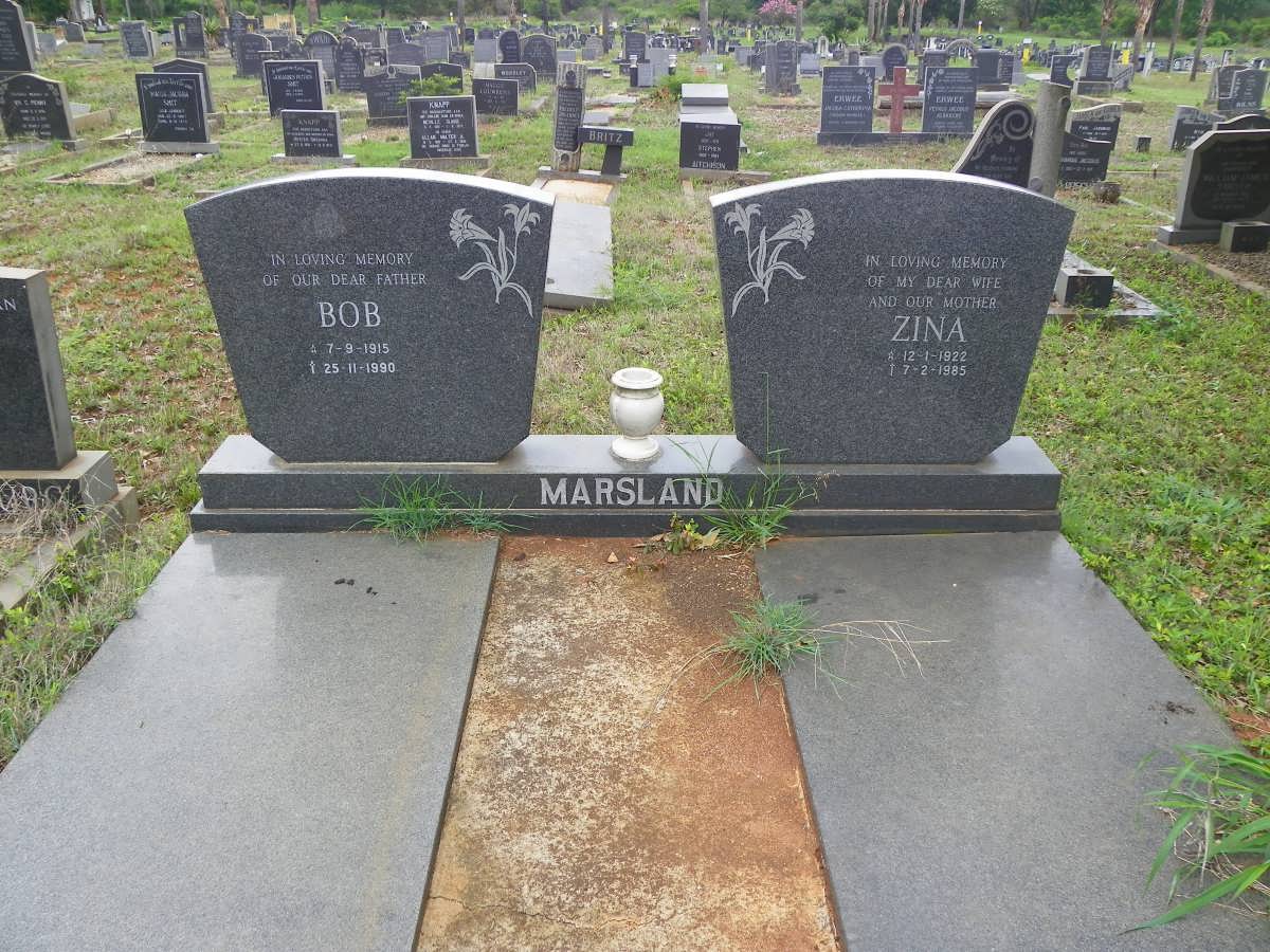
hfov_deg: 60.0
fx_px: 1101
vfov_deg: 46.8
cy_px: 476
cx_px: 635
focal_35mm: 30
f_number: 3.5
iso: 64
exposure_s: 1/160
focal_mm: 5.3
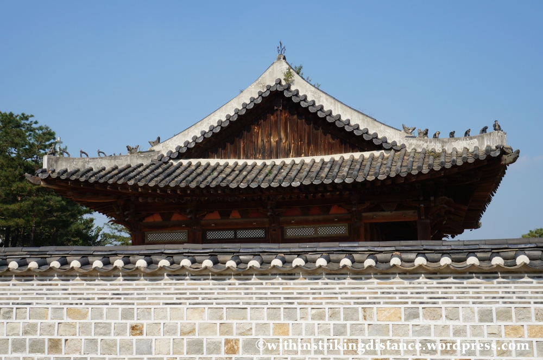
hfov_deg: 40.0
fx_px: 746
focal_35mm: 50
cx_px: 272
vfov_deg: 27.2
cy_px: 180
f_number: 13
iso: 200
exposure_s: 1/320
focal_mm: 33
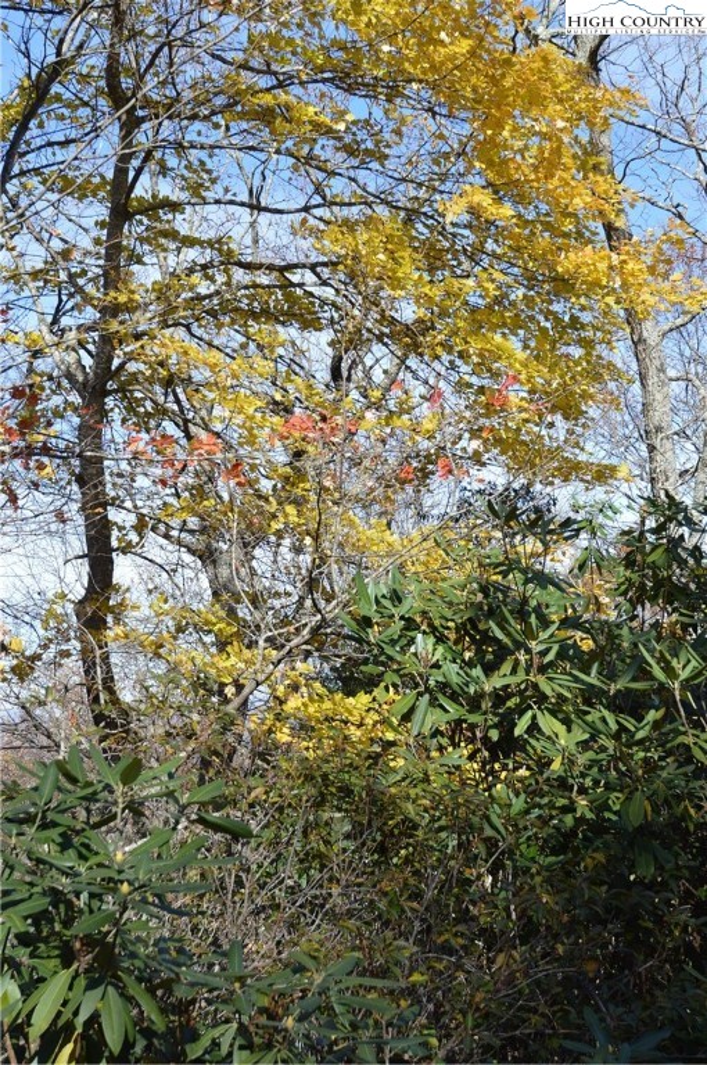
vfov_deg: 37.9
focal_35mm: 52
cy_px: 532
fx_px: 1551
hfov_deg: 25.7
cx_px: 354
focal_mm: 35
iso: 100
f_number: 6.3
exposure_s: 1/160
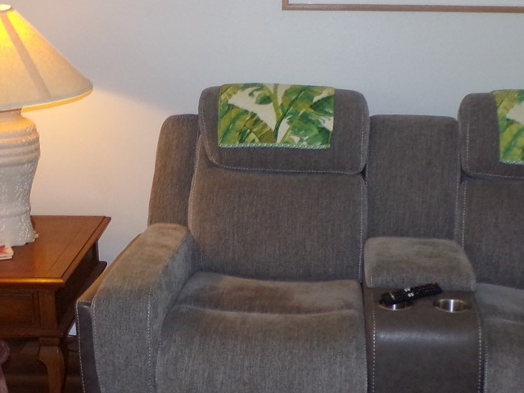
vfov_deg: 24.4
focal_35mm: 60
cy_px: 178
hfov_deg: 32.2
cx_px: 251
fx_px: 908
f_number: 3
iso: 200
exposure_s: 1/34
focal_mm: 4.3
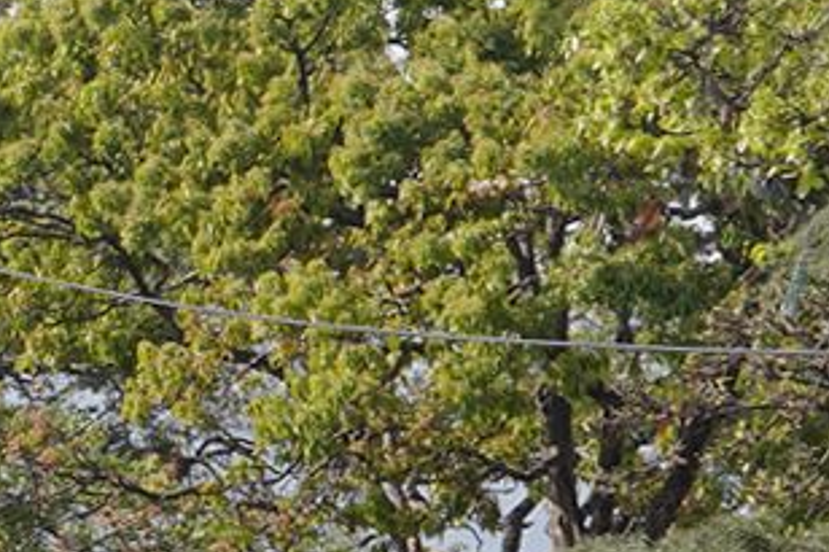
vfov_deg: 8.5
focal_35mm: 156
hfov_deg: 10.5
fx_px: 3590
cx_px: -1410
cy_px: 986
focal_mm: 24
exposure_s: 1/100
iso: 100
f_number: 10
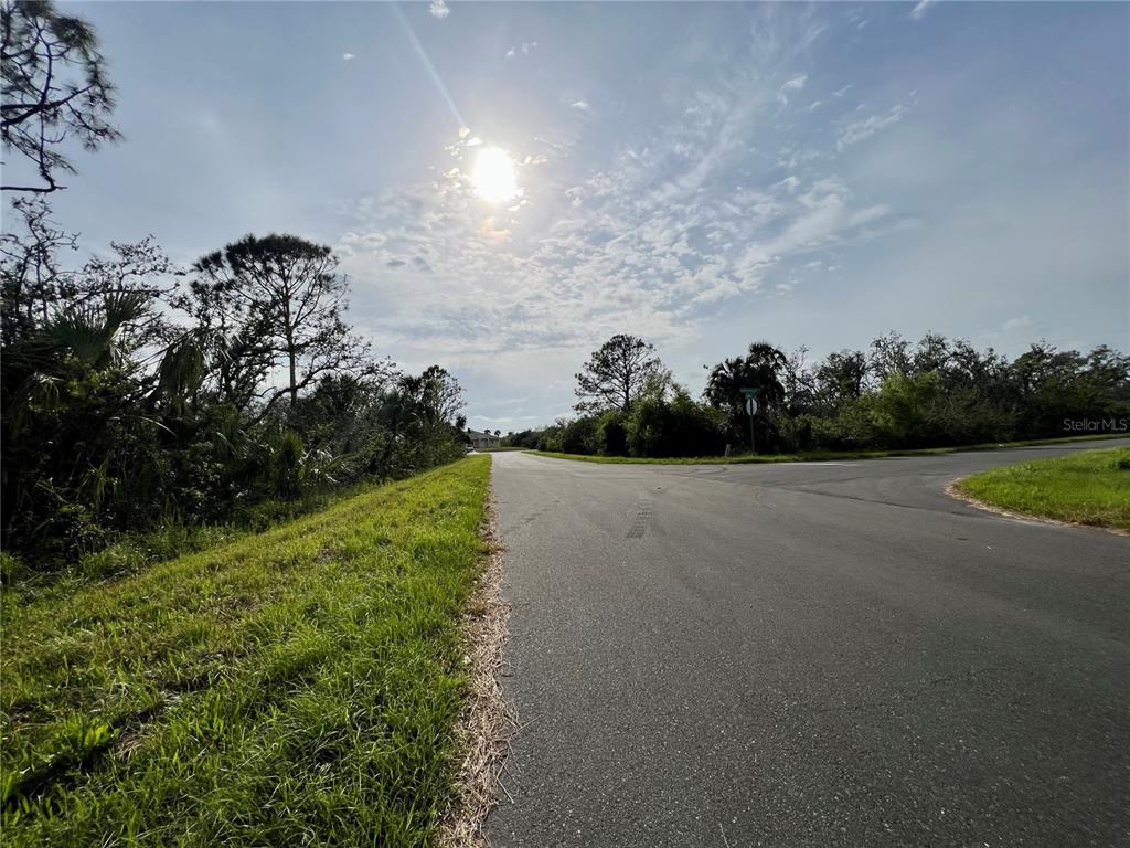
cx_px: 565
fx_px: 424
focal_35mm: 13
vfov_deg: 89.9
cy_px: 424
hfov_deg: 106.2
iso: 32
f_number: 1.8
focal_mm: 1.57
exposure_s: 1/6944
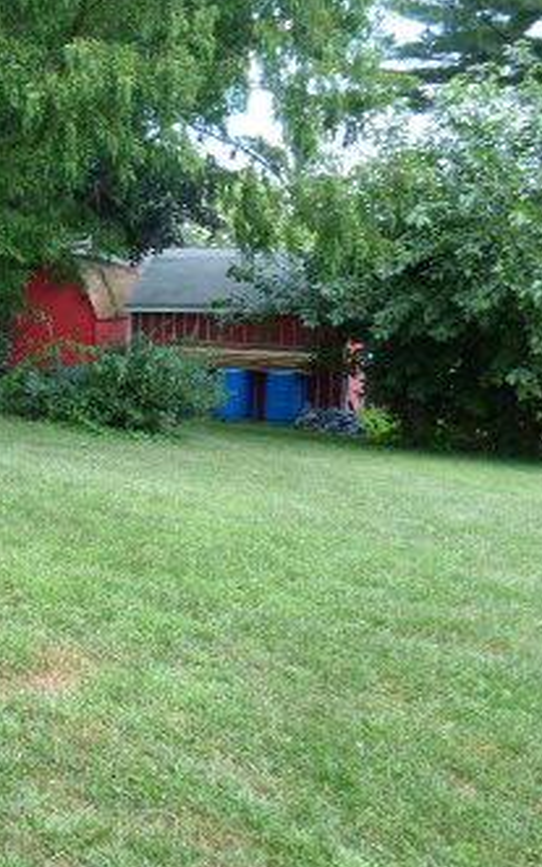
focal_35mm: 41
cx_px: -236
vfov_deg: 48.0
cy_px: 367
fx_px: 969
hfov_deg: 25.1
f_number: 2.8
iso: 100
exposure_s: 1/160
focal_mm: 3.59
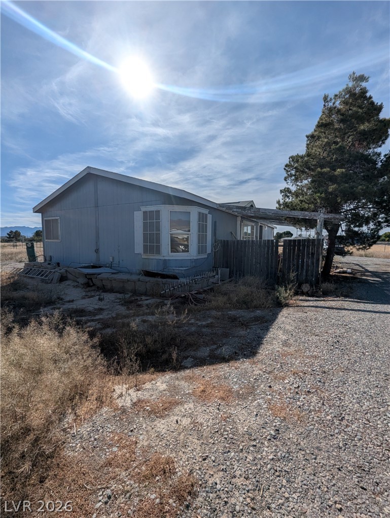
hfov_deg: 90.1
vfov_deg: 106.1
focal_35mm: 13
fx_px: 195
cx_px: 195
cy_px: 259
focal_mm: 1.95
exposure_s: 1/5319
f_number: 2.2
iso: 49
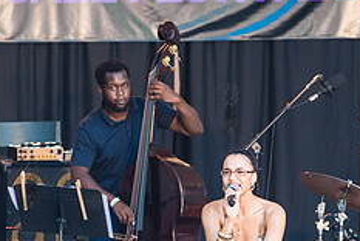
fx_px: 4886
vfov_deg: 2.8
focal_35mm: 488
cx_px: 230
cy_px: 256
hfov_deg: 4.2
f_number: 4
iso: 1600
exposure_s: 1/500
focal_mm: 185
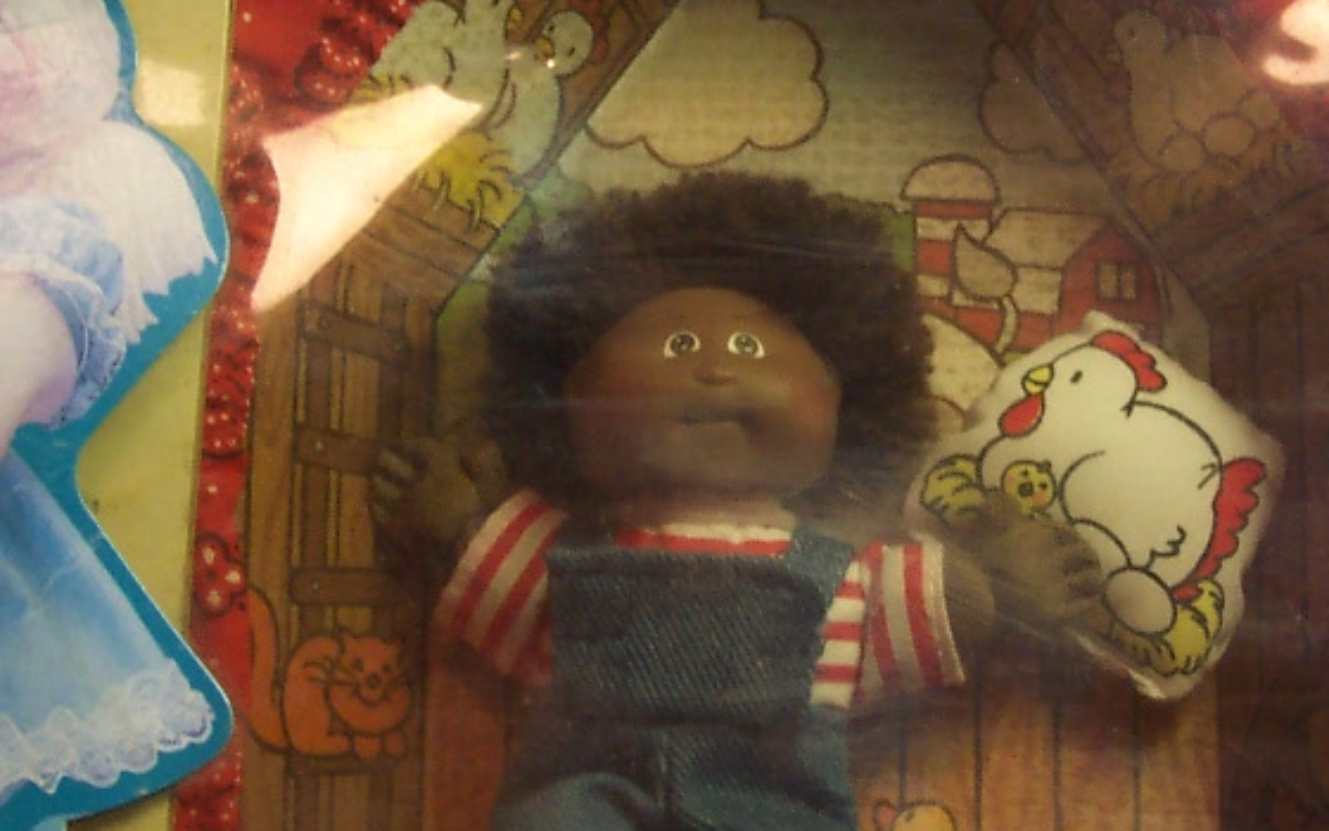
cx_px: 947
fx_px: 3042
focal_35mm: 84
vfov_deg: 15.5
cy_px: 356
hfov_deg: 24.4
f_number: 2.8
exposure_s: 1/45
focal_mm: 5.6
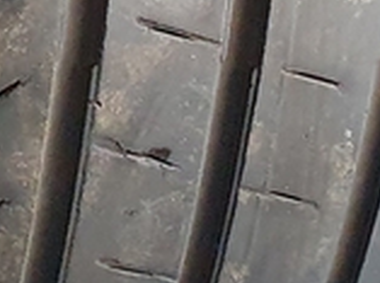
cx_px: -194
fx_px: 1862
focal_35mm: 170
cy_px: -70
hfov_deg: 11.2
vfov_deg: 8.6
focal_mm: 4.32
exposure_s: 1/40
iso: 640
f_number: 2.4
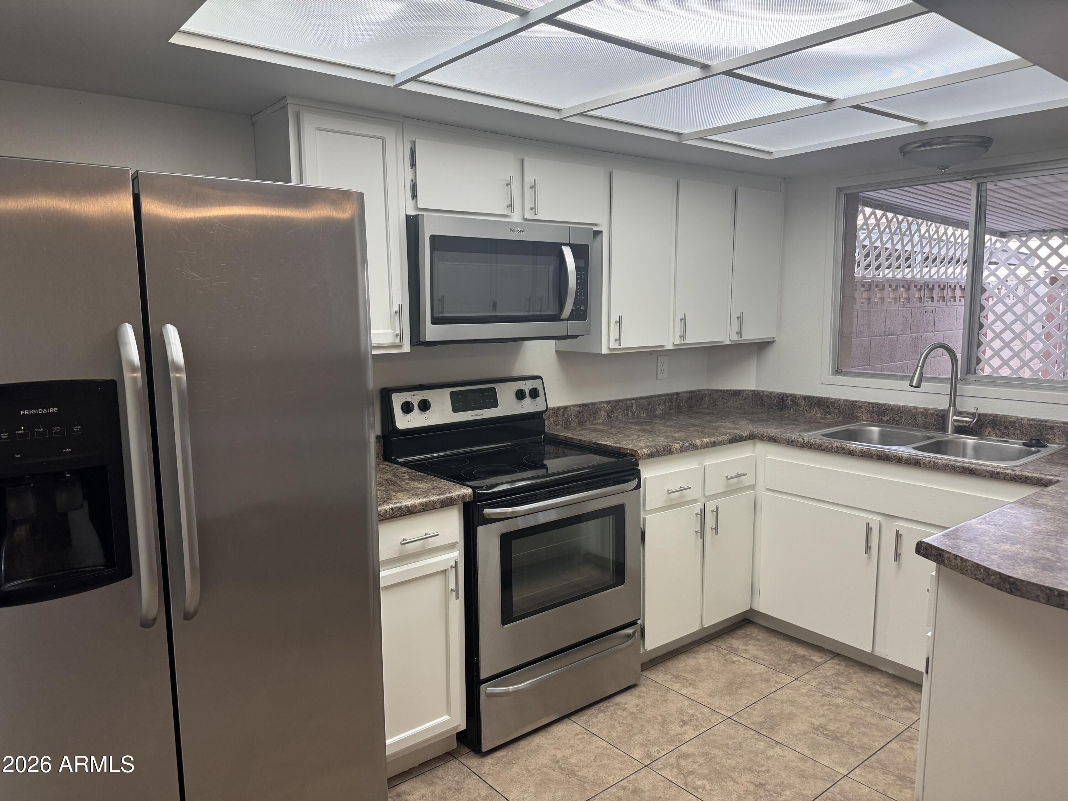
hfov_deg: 71.6
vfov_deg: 56.8
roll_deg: +0.7
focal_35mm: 24
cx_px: 534
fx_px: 740
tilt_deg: -9.1
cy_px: 400
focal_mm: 6.76
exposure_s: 1/120
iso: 200
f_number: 1.78
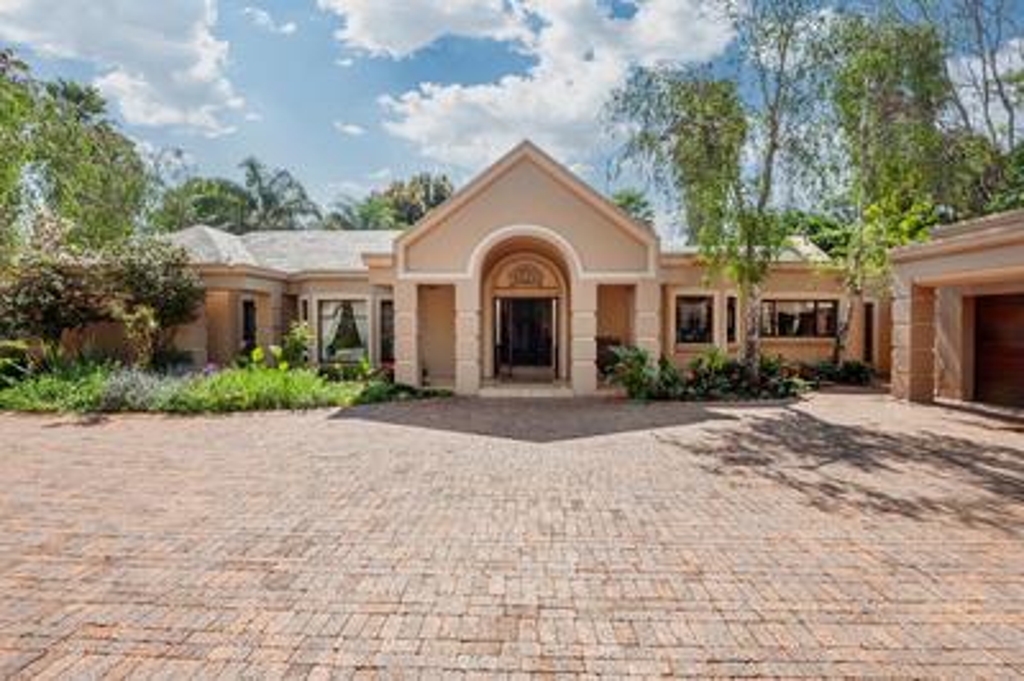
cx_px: 512
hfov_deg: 96.8
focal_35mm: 16
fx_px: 455
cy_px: 340
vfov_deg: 73.6
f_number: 13
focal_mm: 16
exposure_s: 1/125
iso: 200
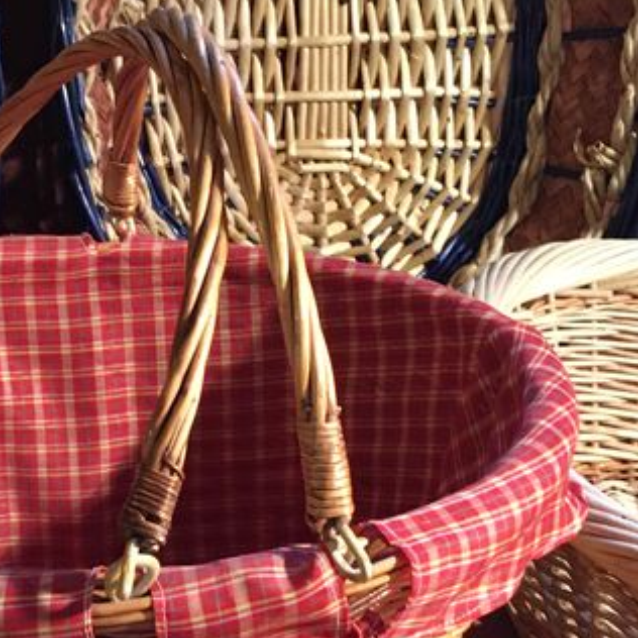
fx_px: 1689
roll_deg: +0.8
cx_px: 2
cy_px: 428
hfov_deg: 20.7
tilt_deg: -27.6
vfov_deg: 21.3
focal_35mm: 81
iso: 200
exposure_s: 1/33
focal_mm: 4.15
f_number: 2.2
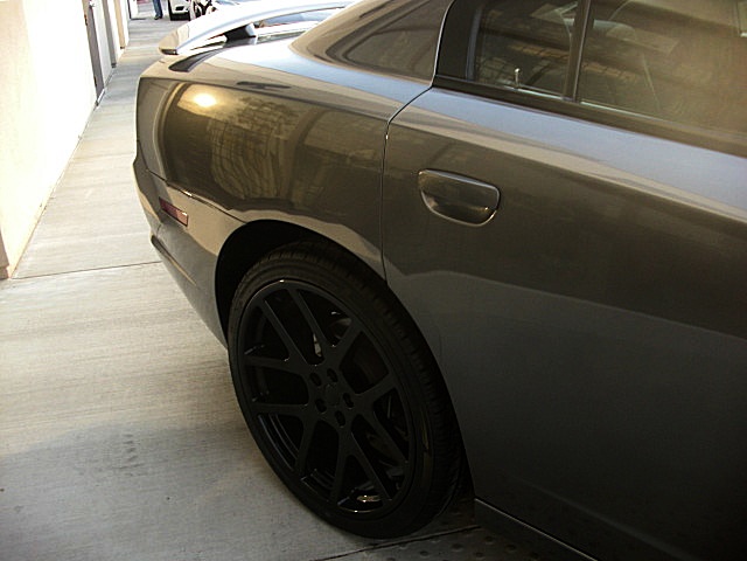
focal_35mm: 36
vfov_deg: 39.7
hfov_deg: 51.4
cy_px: 280
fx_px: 777
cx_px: 374
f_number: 2.8
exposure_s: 1/125
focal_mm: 6.3
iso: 100
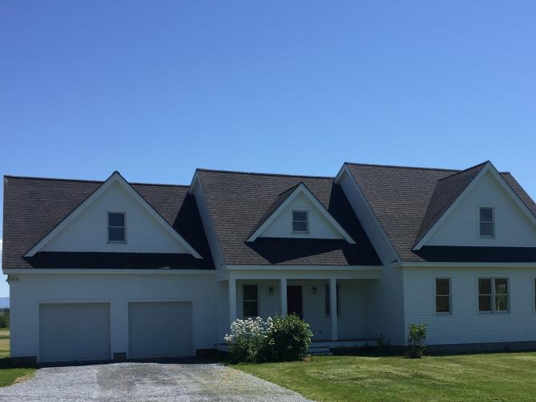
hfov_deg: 42.8
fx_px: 681
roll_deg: +0.3
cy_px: 298
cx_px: 308
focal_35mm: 44
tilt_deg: +2.1
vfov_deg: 32.3
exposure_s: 1/1883
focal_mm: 4.15
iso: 32
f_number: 2.2
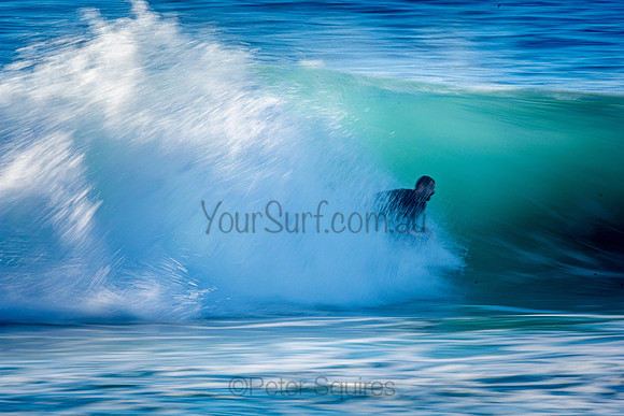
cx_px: 312
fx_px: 13002
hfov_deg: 2.7
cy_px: 208
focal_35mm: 750
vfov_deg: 1.8
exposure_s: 1/25
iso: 100
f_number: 25
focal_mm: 500
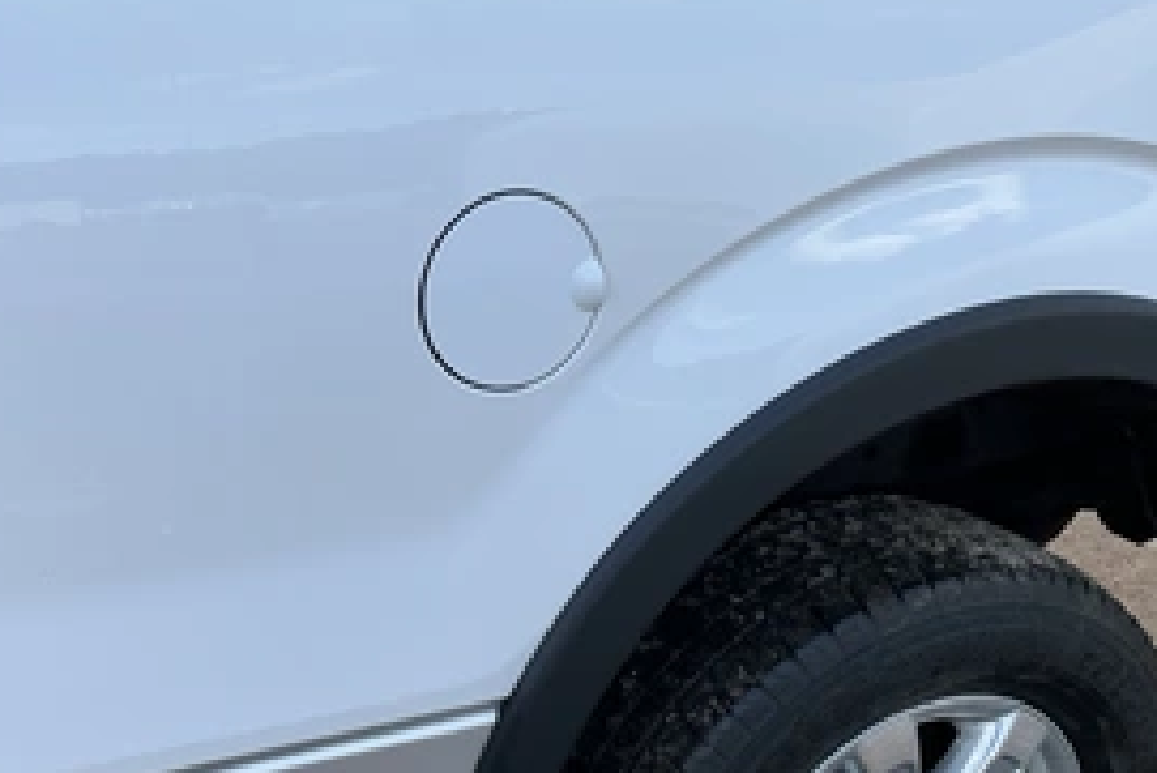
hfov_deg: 44.9
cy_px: 508
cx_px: 414
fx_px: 1383
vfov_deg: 31.0
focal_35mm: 43
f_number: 1.8
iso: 25
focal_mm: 3
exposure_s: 1/486
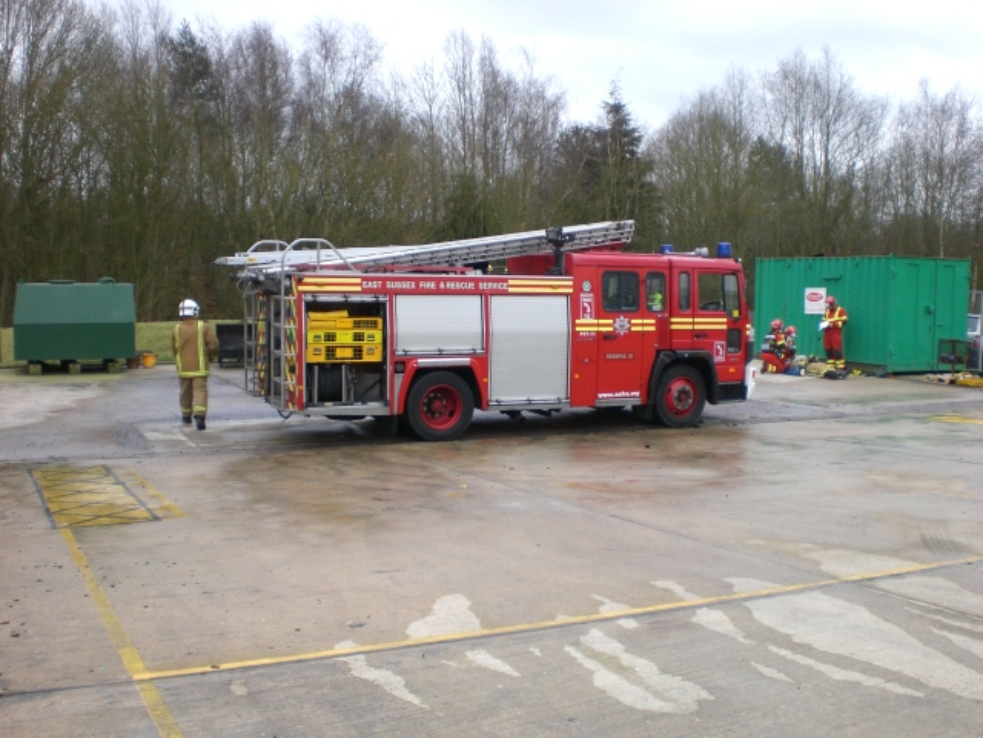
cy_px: 369
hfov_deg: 49.0
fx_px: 1079
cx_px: 492
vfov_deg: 37.7
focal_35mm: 38
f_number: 3.1
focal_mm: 6.3
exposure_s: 1/250
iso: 100
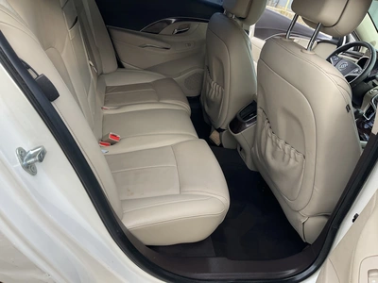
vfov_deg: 48.2
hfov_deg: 61.7
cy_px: 142
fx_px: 317
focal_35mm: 29
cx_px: 189
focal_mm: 3
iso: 20
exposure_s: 1/169
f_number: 1.8
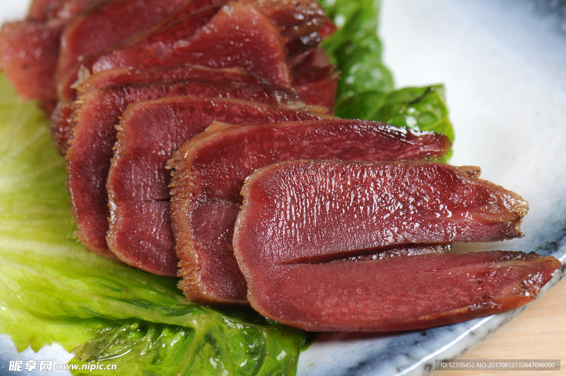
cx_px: 283
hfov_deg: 13.1
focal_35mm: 158
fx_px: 2473
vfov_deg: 8.7
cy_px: 188
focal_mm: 105
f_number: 6.3
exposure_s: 1/160
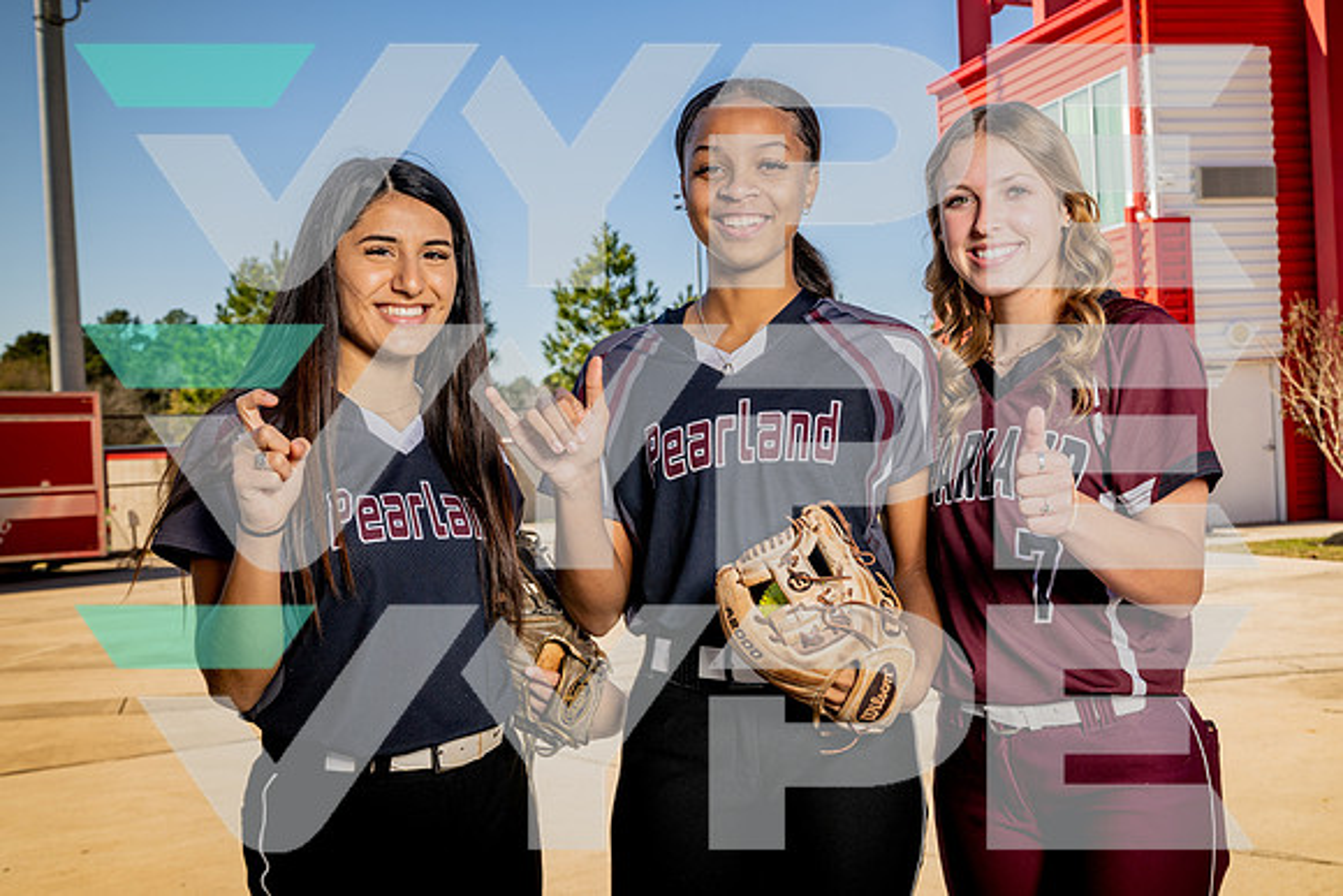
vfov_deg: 28.1
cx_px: 672
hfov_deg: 41.1
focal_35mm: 48
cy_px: 448
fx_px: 1791
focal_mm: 48
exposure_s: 1/250
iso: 125
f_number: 10
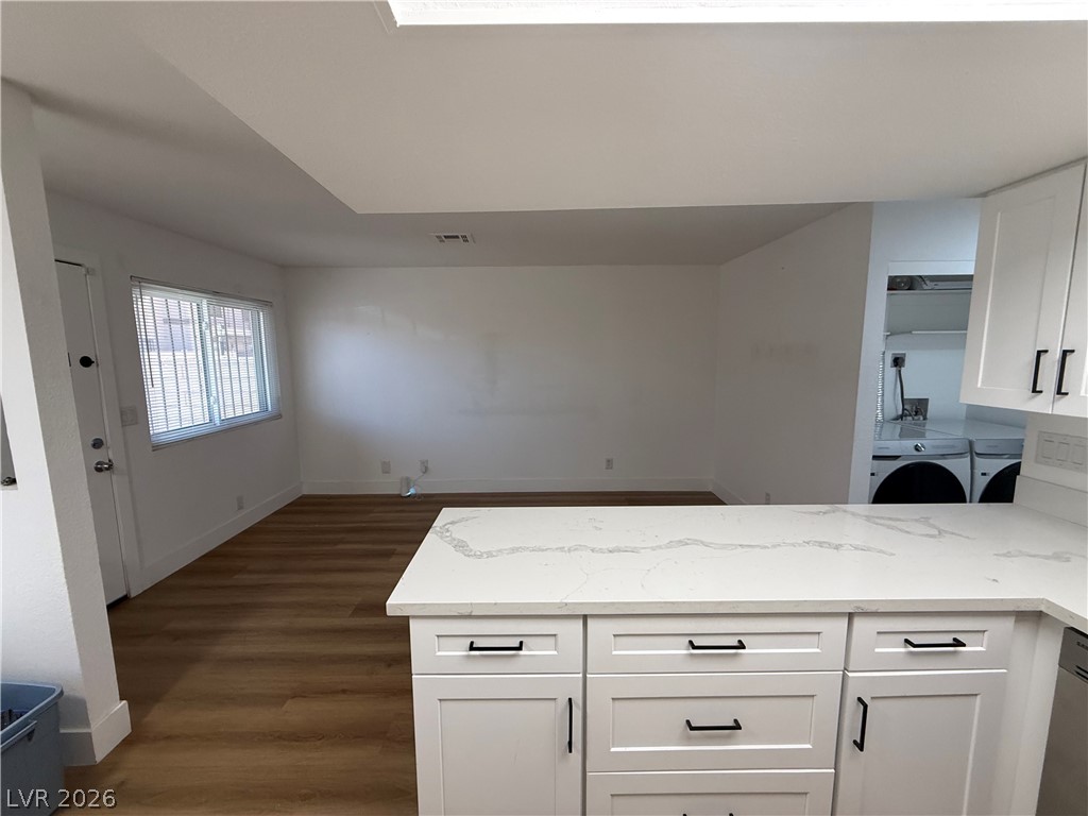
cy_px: 408
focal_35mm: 14
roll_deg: +0.0
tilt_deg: -6.5
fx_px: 440
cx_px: 544
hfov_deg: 102.1
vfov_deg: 85.7
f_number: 2.2
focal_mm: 2.22
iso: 250
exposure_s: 1/120
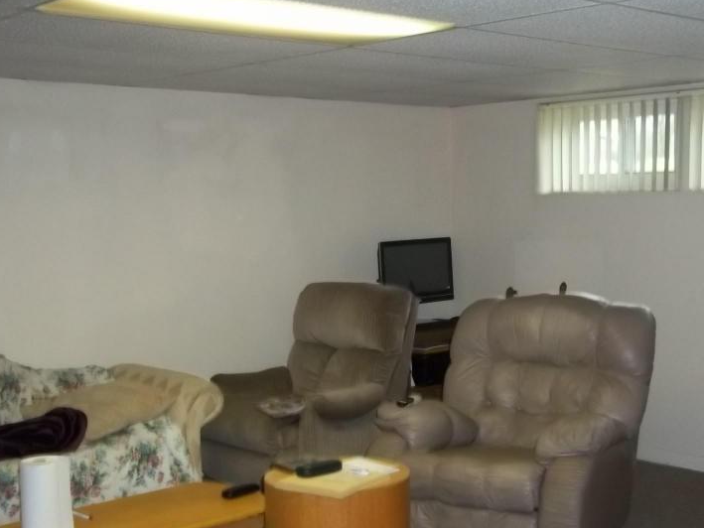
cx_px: 434
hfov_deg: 36.6
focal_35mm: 52
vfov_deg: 28.0
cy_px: 307
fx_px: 1058
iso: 320
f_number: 3.1
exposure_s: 1/30
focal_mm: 6.5
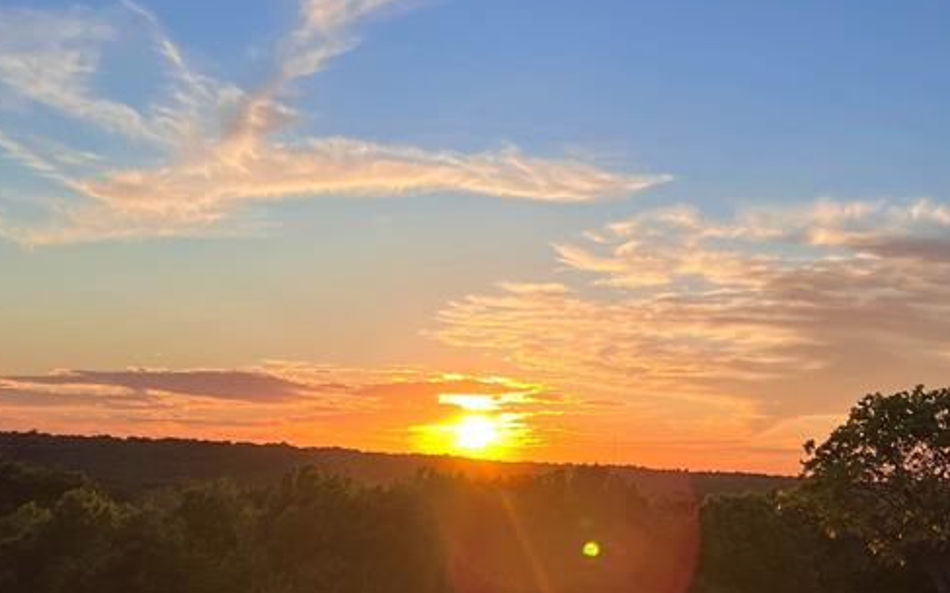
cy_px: 478
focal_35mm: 58
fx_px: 1501
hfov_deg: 35.1
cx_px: 533
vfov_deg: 22.0
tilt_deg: -0.5
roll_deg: -2.9
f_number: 1.5
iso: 50
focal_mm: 5.7
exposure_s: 1/1901
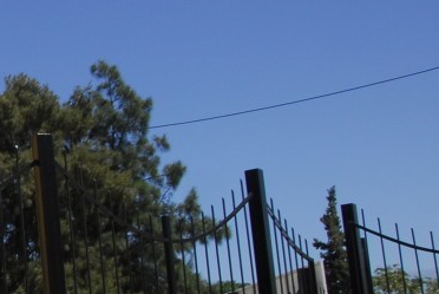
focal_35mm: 93
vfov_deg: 14.7
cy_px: 181
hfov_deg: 18.8
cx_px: -251
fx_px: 1135
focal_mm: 18
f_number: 3.5
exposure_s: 1/2500
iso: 200
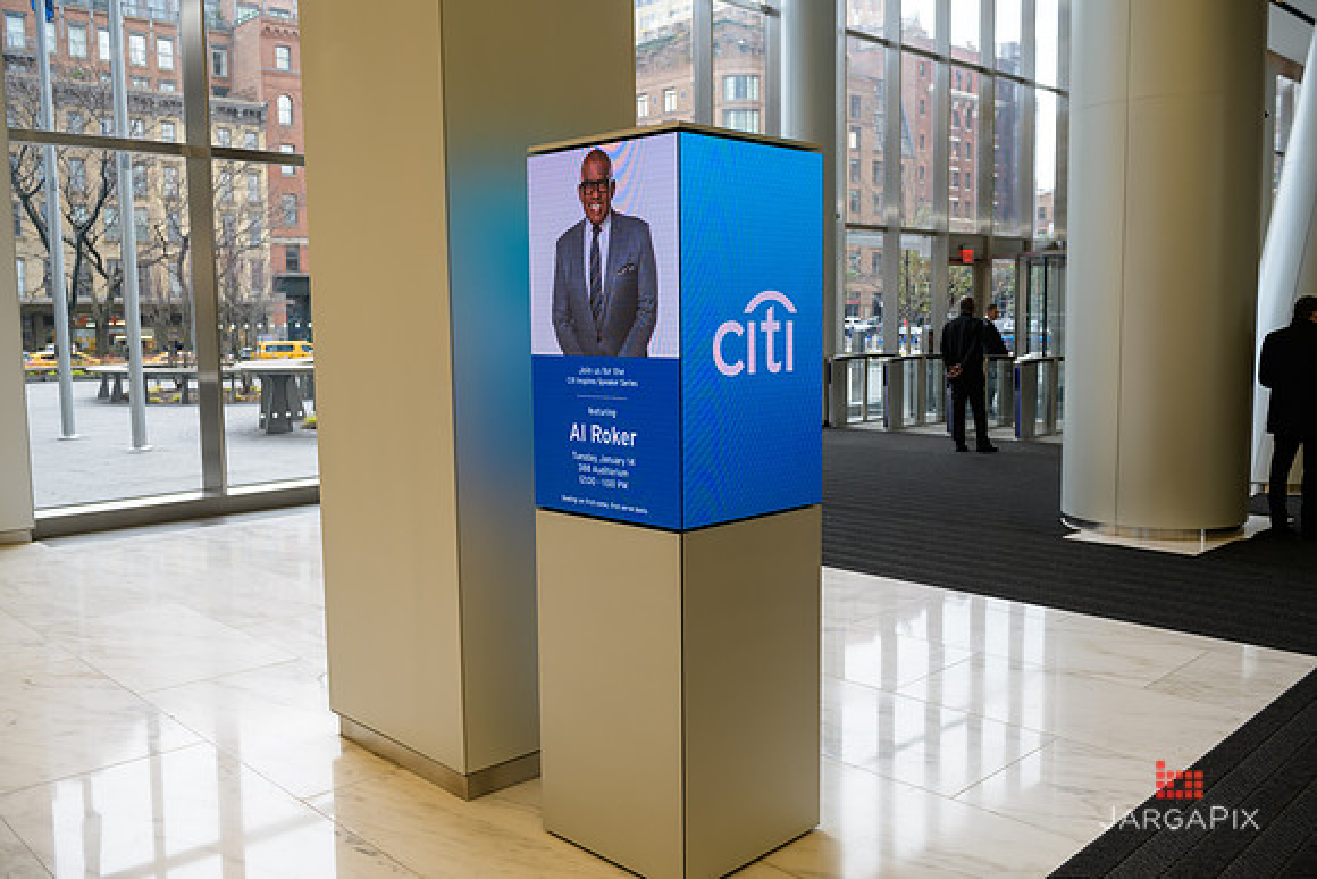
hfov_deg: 58.7
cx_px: 658
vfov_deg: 41.1
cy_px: 440
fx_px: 1171
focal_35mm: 32
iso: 200
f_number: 4
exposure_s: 1/125
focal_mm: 32
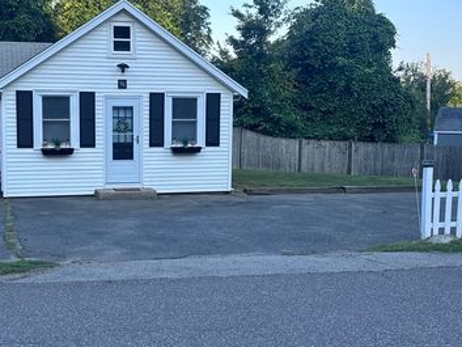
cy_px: 174
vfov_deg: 41.8
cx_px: 140
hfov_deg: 52.5
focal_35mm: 34
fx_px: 454
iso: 80
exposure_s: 1/1172
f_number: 1.78
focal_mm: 6.76
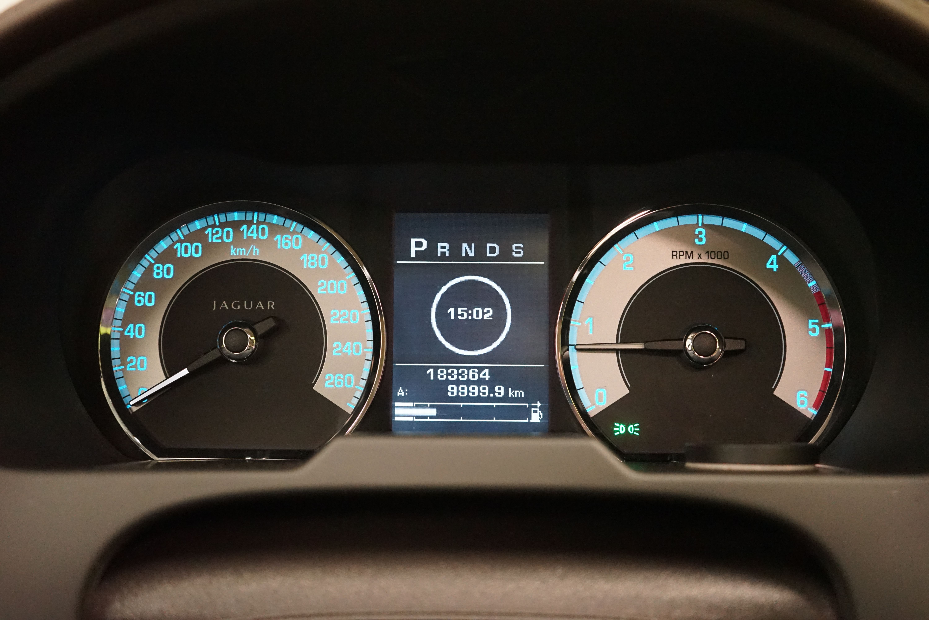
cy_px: 310
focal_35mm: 43
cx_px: 464
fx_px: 1110
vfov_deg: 31.2
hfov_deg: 45.4
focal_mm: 43
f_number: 4.5
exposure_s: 1/50
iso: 6400
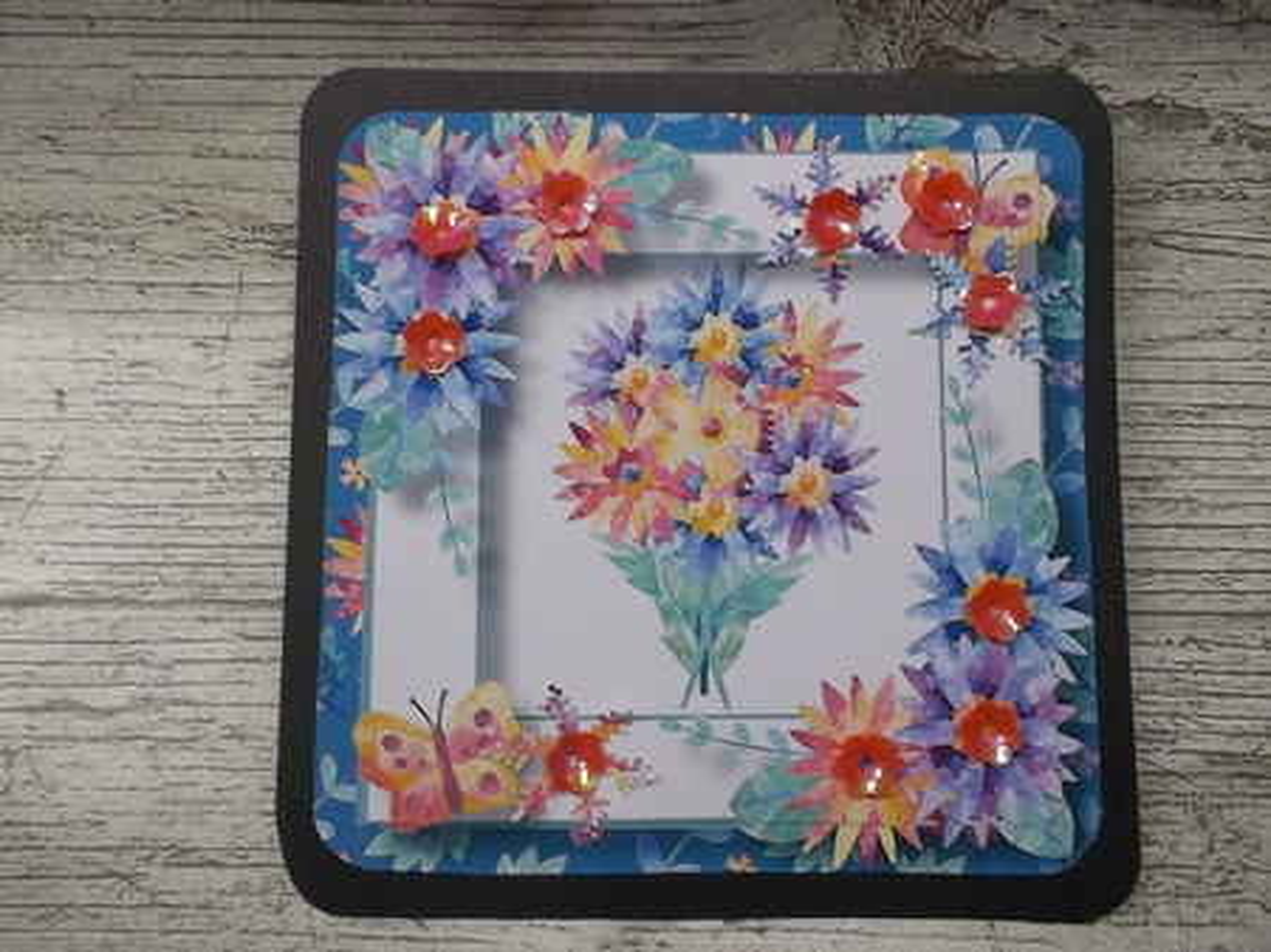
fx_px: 1064
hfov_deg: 61.7
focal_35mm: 29
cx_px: 636
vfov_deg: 48.2
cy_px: 476
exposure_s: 1/30
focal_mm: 4.1
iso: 82
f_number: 3.3
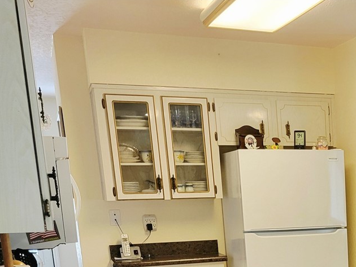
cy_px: 337
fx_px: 679
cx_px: 415
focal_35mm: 66
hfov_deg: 26.5
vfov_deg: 20.5
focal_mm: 5.4
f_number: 1.8
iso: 250
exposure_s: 1/40
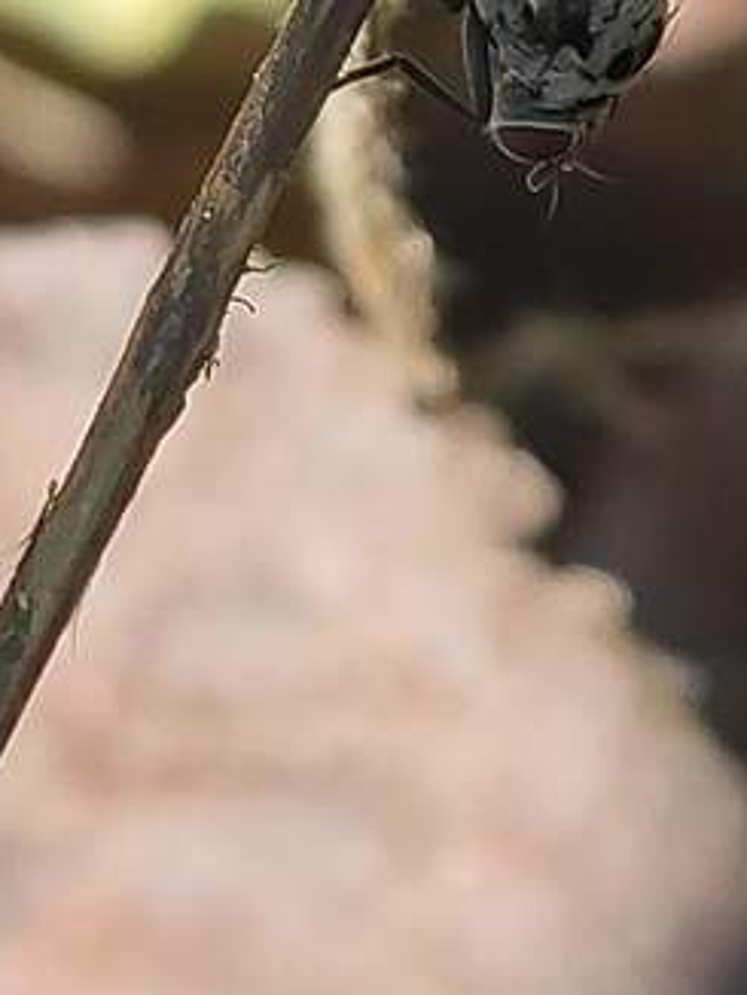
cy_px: 244
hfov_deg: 27.3
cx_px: 704
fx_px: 1465
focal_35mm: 51
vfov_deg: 36.6
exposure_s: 1/541
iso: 112
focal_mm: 4.77
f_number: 1.75
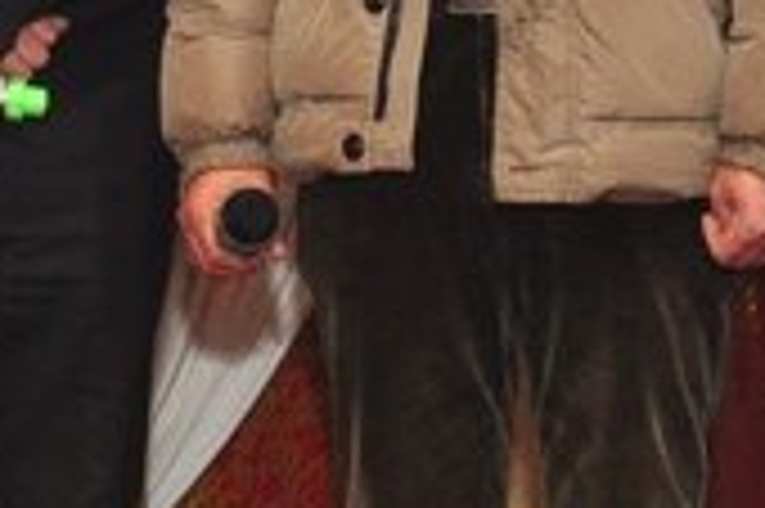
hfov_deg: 11.1
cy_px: 27
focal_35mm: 181
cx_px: -176
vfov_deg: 7.5
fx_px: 3842
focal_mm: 16
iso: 800
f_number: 6.3
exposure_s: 1/60
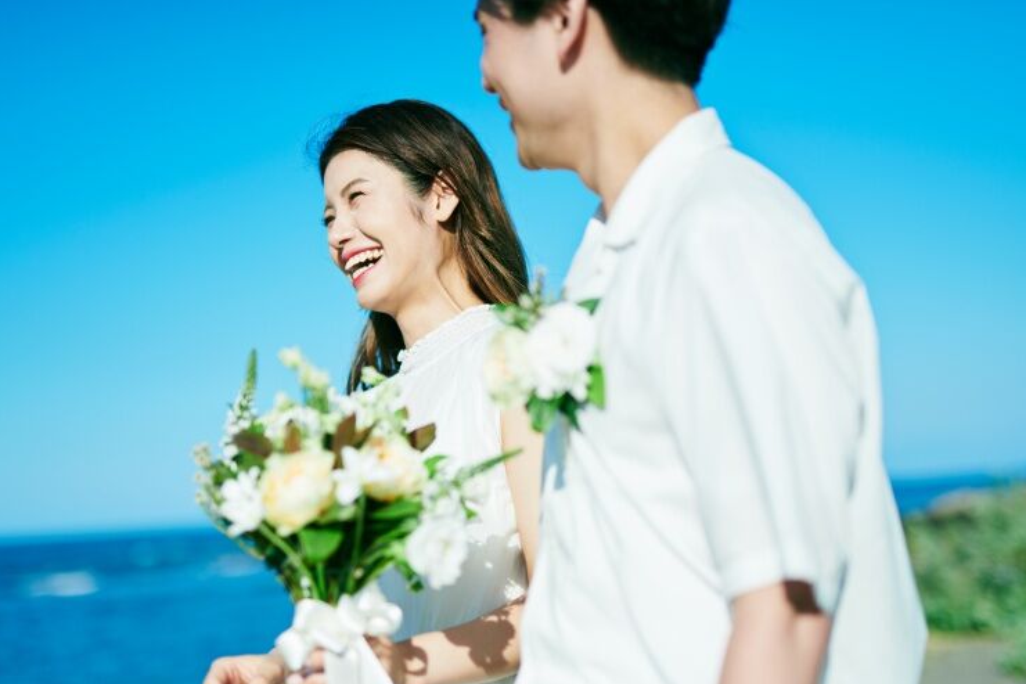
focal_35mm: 54
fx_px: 1539
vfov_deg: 25.1
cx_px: 505
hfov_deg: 36.9
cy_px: 358
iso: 100
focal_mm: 50
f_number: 1.8
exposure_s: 1/6400
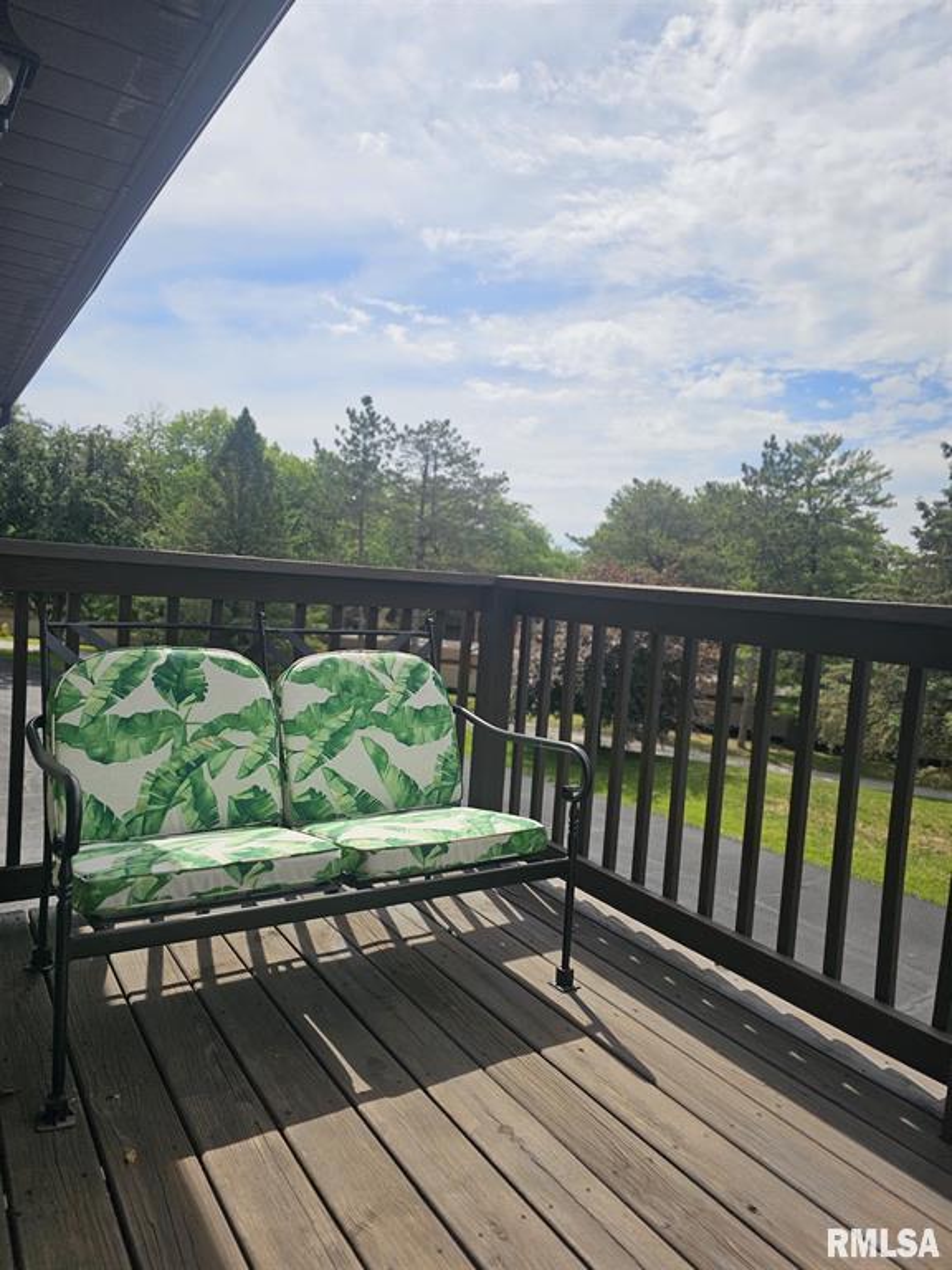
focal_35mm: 23
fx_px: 843
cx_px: 476
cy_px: 635
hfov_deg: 58.9
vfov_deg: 73.9
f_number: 1.7
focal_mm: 6.3
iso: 10
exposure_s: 1/1235
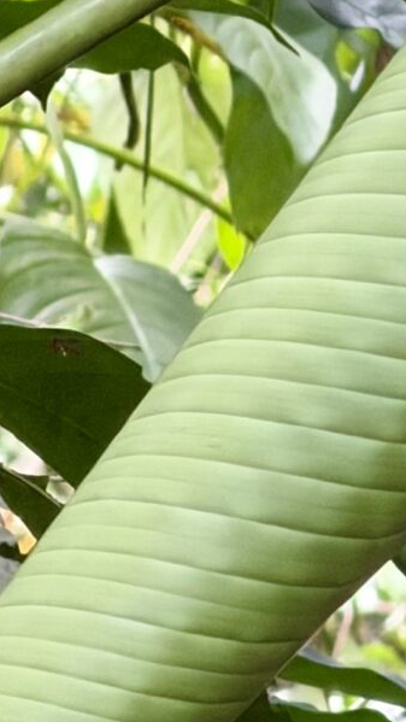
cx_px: 895
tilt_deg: -12.0
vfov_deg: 2.3
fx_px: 17835
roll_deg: -0.2
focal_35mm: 932
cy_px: 591
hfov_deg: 1.3
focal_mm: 16.89
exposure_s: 1/121
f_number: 2.8
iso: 200
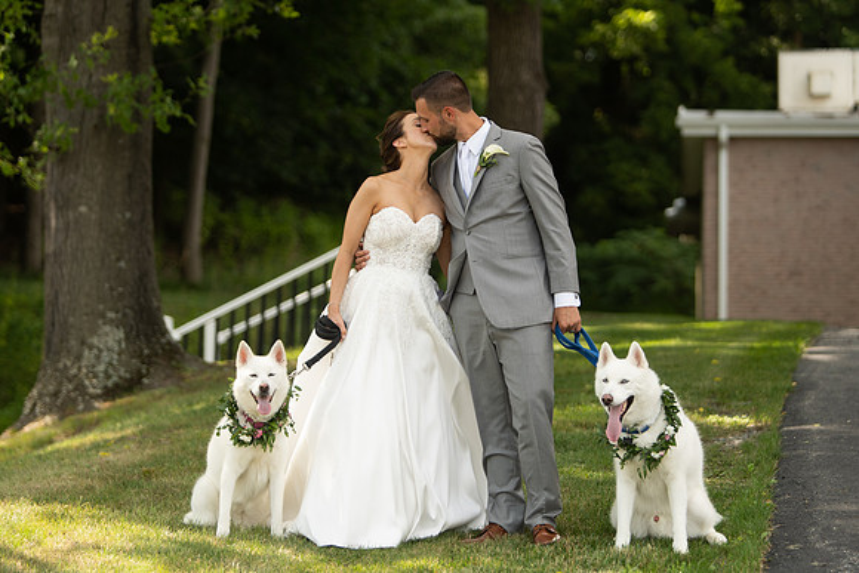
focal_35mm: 136
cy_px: 334
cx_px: 430
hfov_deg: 15.0
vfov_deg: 10.1
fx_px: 3257
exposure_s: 1/500
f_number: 2.8
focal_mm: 115
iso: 125
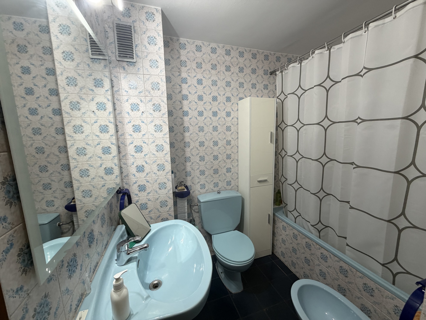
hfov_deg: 102.1
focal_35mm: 14
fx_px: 172
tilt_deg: -8.7
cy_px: 160
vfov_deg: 85.7
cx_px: 213
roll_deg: +2.5
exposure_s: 1/100
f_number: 2.2
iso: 160
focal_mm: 2.22
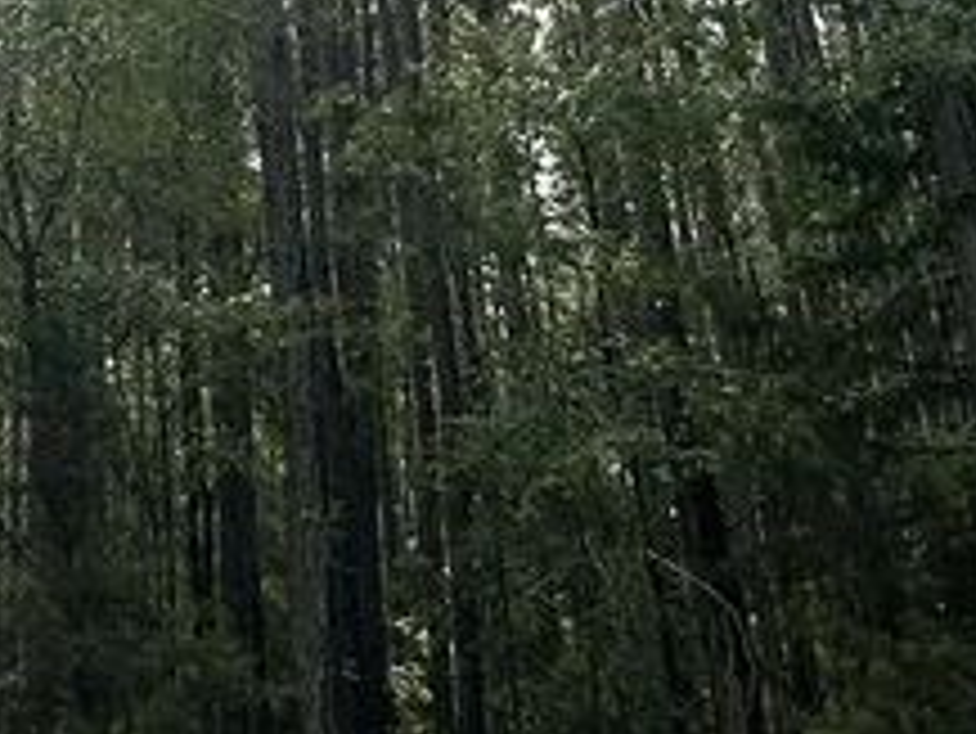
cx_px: -76
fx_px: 1862
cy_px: -261
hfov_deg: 27.1
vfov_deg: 20.1
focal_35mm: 66
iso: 40
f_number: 2.2
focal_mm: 2.22
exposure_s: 1/988
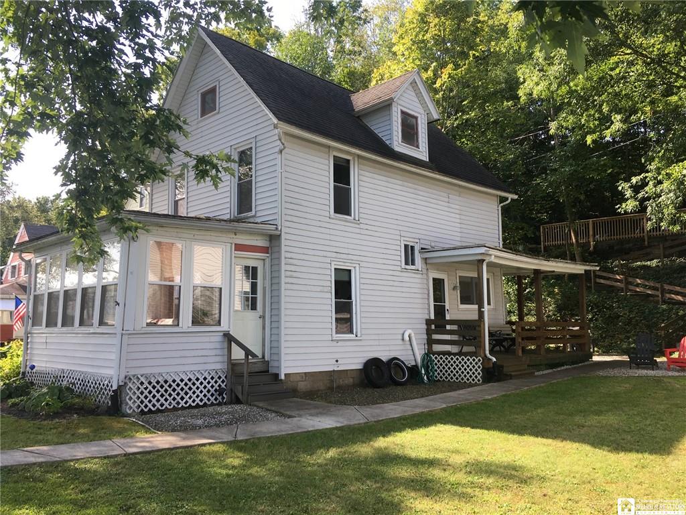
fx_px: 575
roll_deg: +0.1
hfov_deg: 61.7
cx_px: 343
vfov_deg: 48.2
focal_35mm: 29
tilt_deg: +6.3
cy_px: 258
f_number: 2.2
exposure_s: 1/329
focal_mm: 4.15
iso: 25
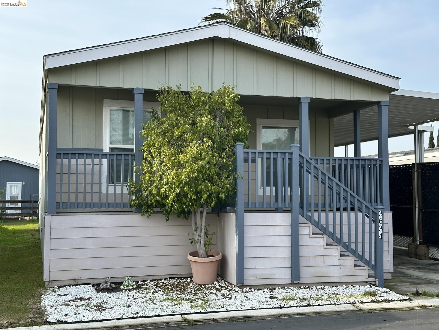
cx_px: 220
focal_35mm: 48
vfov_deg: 30.3
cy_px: 165
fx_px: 609
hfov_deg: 39.7
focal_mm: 6.86
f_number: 1.78
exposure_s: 1/1107
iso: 64
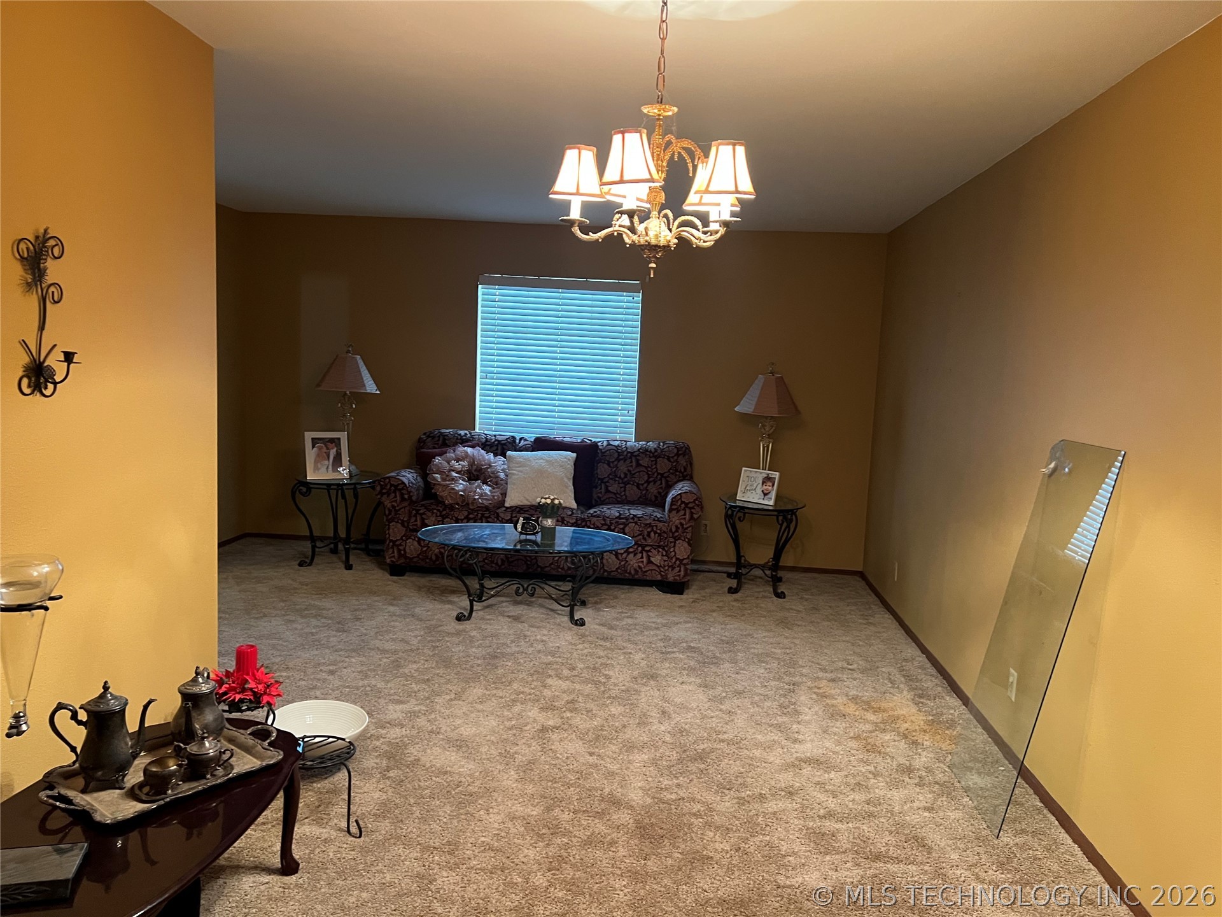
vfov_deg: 53.1
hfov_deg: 67.3
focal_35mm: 26
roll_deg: -2.4
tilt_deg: -6.7
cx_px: 611
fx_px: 918
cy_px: 458
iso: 320
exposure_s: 1/60
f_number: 1.5
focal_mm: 5.7
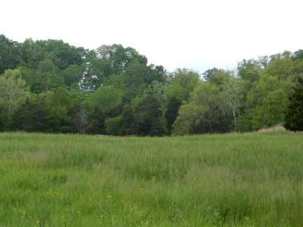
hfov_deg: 21.2
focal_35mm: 92
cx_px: 89
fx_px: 805
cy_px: 144
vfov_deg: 16.0
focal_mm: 10.7
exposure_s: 1/400
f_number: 4.5
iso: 125
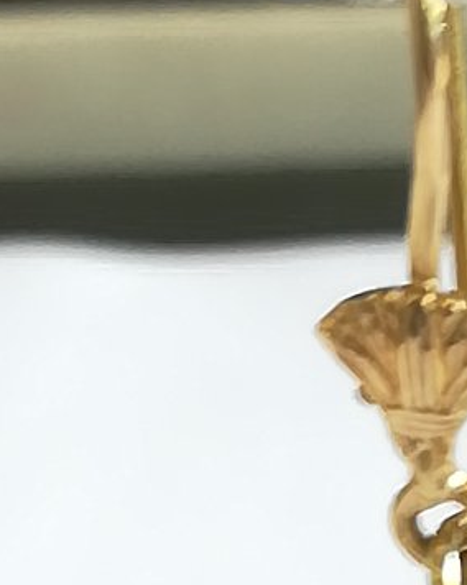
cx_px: 576
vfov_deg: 8.5
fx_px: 3877
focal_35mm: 224
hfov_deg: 6.8
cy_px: 759
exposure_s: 1/30
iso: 100
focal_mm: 3.83
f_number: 2.2
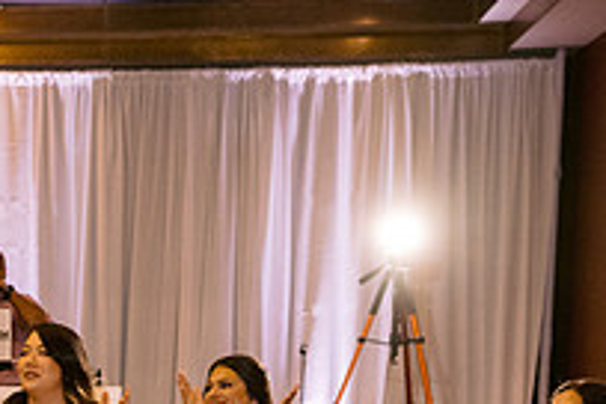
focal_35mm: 103
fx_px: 1734
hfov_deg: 18.6
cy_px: 514
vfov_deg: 12.9
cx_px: -155
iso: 1600
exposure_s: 1/125
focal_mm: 35
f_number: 2.8
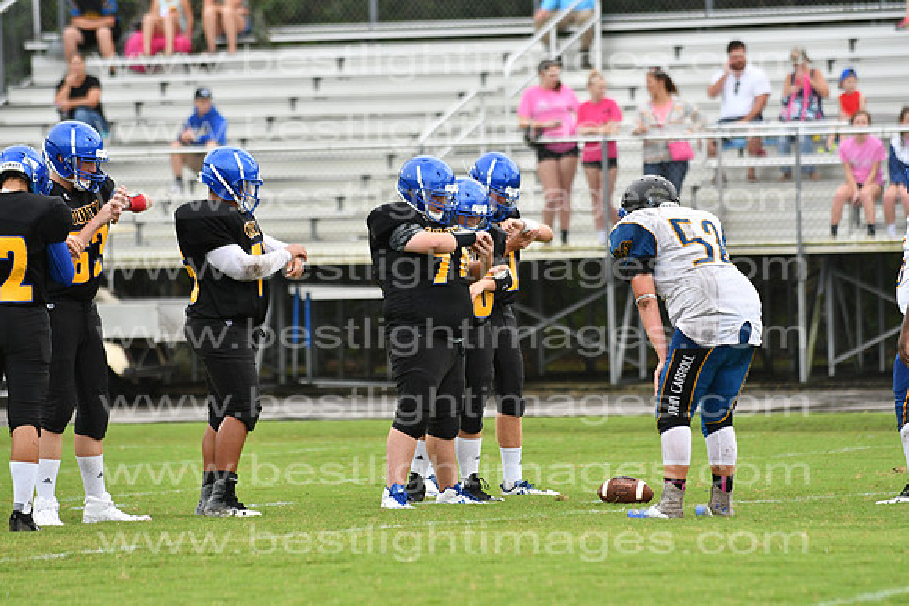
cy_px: 303
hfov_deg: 9.8
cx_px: 454
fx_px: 5303
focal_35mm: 210
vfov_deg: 6.5
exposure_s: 1/2500
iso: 800
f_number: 3.5
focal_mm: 140
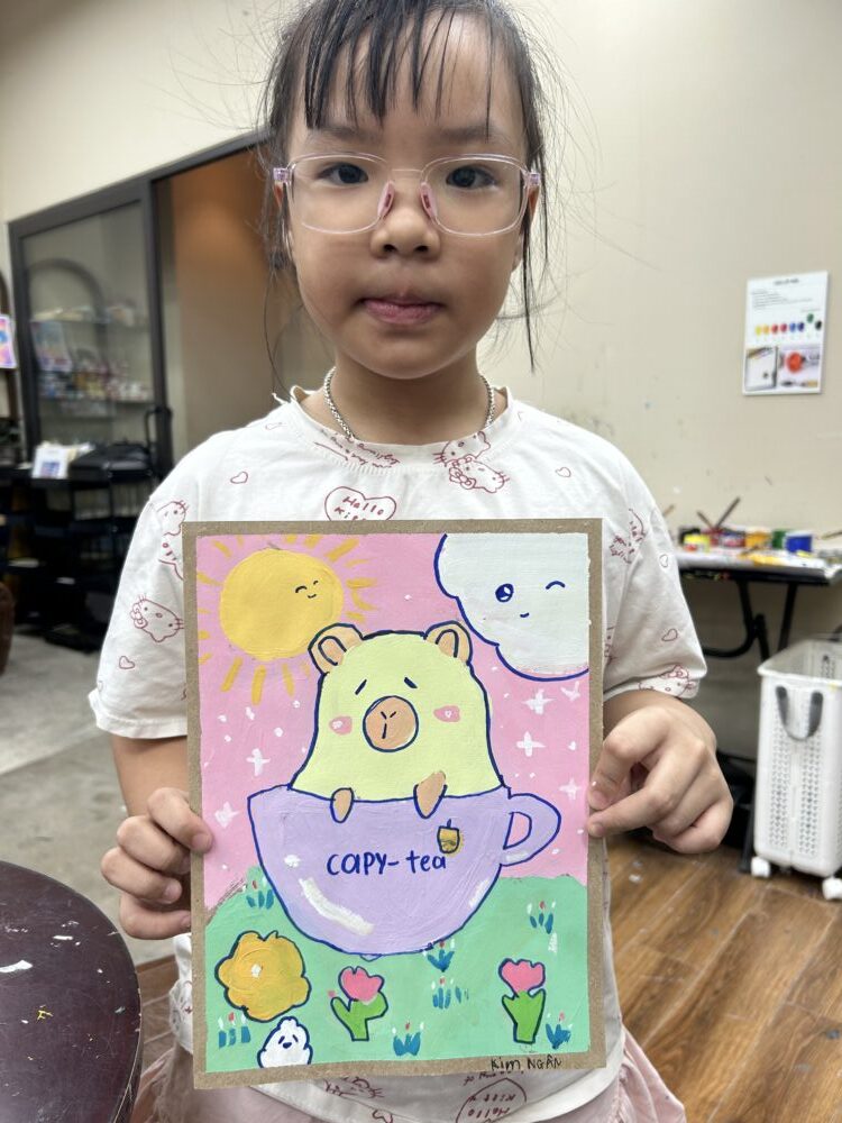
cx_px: 421
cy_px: 562
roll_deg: +0.2
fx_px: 843
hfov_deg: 53.1
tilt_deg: -7.3
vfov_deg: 67.3
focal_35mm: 26
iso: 32
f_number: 1.5
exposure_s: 1/136
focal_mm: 5.7
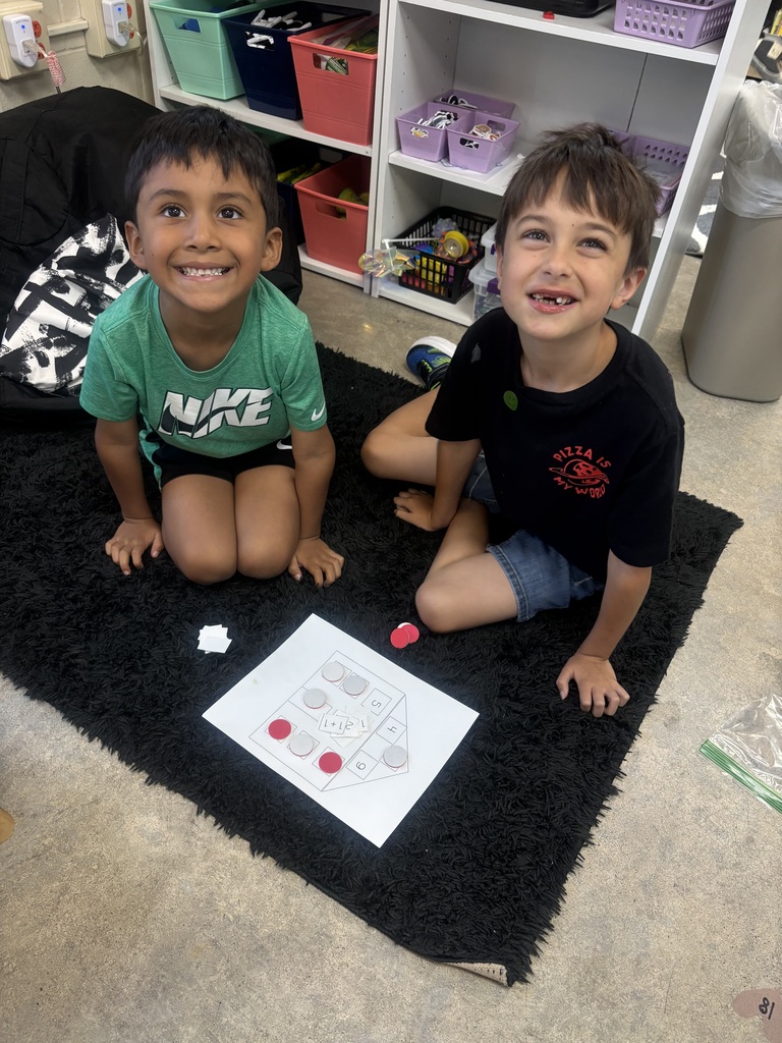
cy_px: 522
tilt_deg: -43.6
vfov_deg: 67.3
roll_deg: -6.3
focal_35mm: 26
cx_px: 391
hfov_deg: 53.1
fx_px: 783
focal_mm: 5.96
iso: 200
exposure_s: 1/60
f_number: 1.6
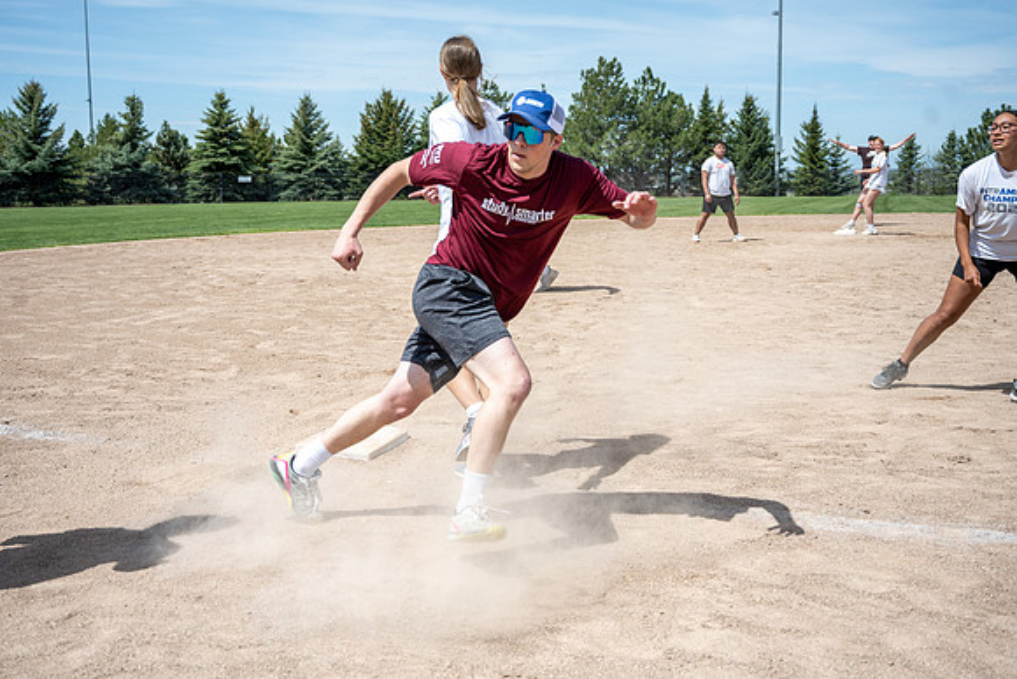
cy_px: 339
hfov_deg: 46.6
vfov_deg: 32.0
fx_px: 1182
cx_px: 503
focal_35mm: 42
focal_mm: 41
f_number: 4
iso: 100
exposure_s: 1/2000
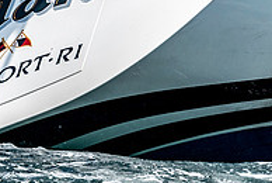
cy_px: -78
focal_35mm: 1342
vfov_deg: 1.0
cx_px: 143
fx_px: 10155
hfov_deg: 1.5
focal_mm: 300
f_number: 5.6
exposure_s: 1/3200
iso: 320
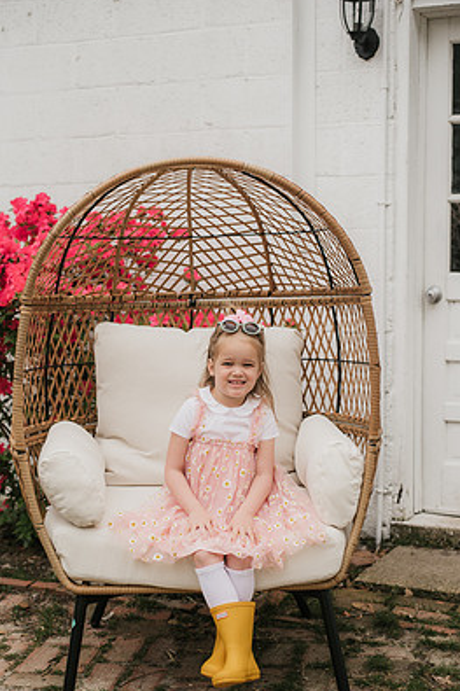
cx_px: 206
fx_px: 1093
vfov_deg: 35.0
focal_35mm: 57
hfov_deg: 23.7
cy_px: 383
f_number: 2.8
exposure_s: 1/640
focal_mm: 50
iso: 100
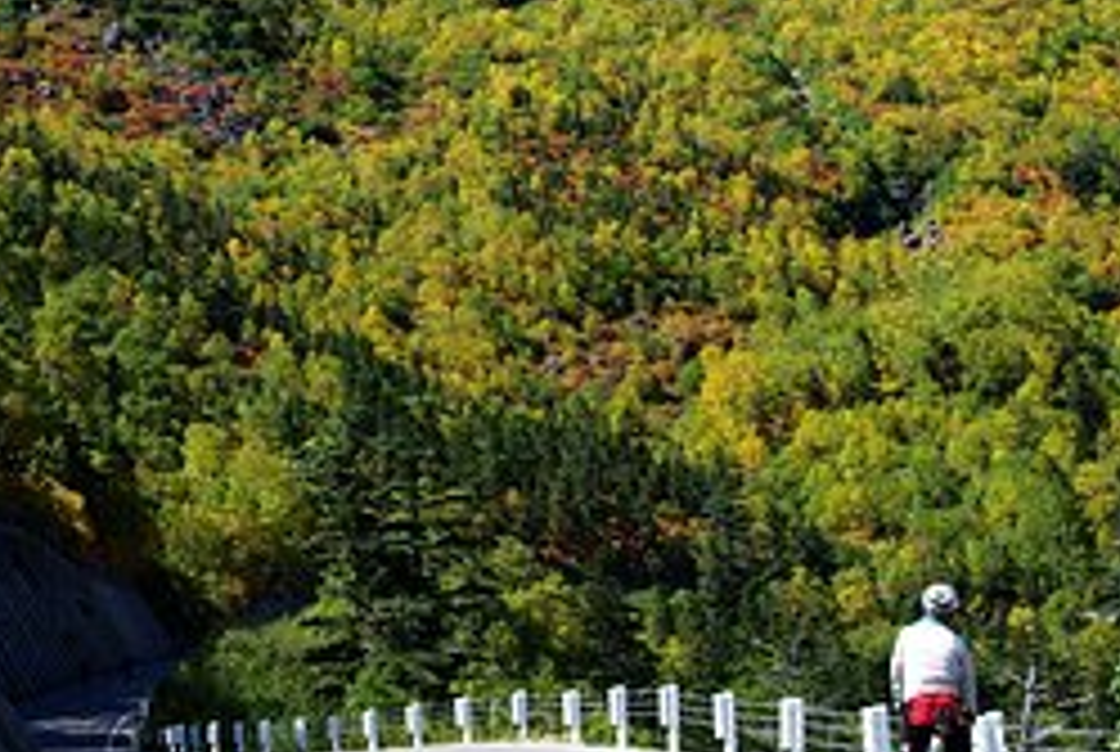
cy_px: 182
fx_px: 3272
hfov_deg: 19.4
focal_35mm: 105
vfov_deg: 13.0
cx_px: 513
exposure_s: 1/80
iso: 100
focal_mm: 34
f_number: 11
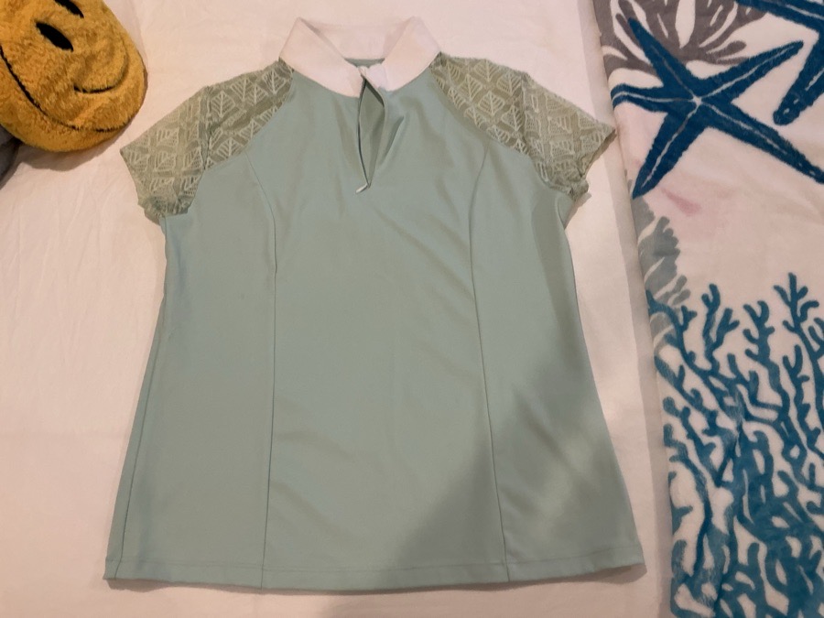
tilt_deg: -64.4
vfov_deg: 48.2
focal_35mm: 29
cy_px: 309
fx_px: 690
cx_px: 412
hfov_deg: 61.7
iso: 64
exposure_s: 1/60
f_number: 1.8
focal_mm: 3
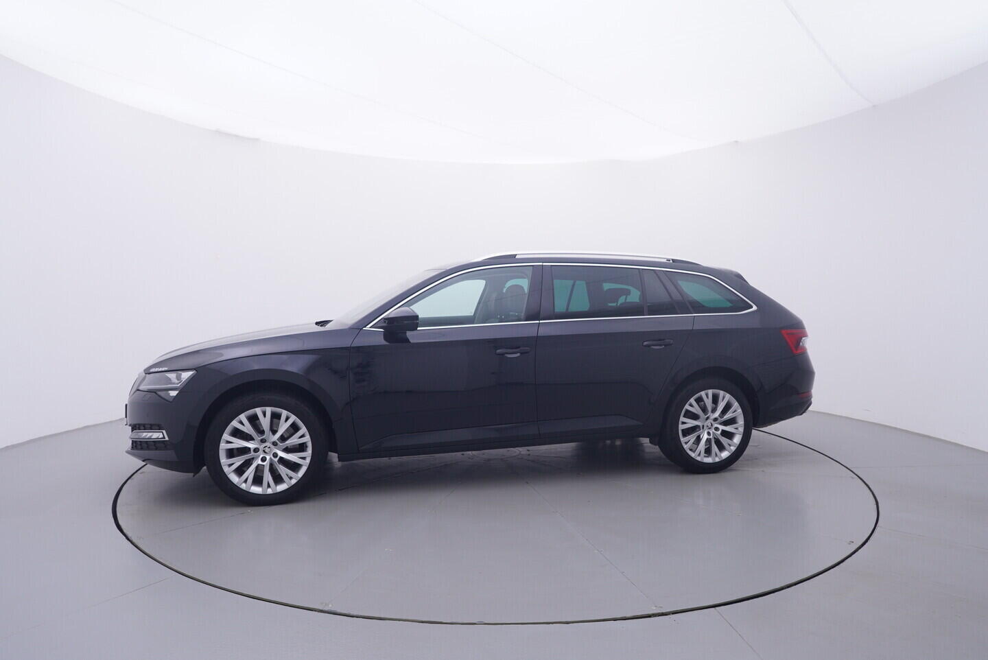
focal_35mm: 22
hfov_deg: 77.3
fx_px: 618
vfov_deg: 56.2
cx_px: 494
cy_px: 330
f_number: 5
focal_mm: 15
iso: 200
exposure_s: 1/80
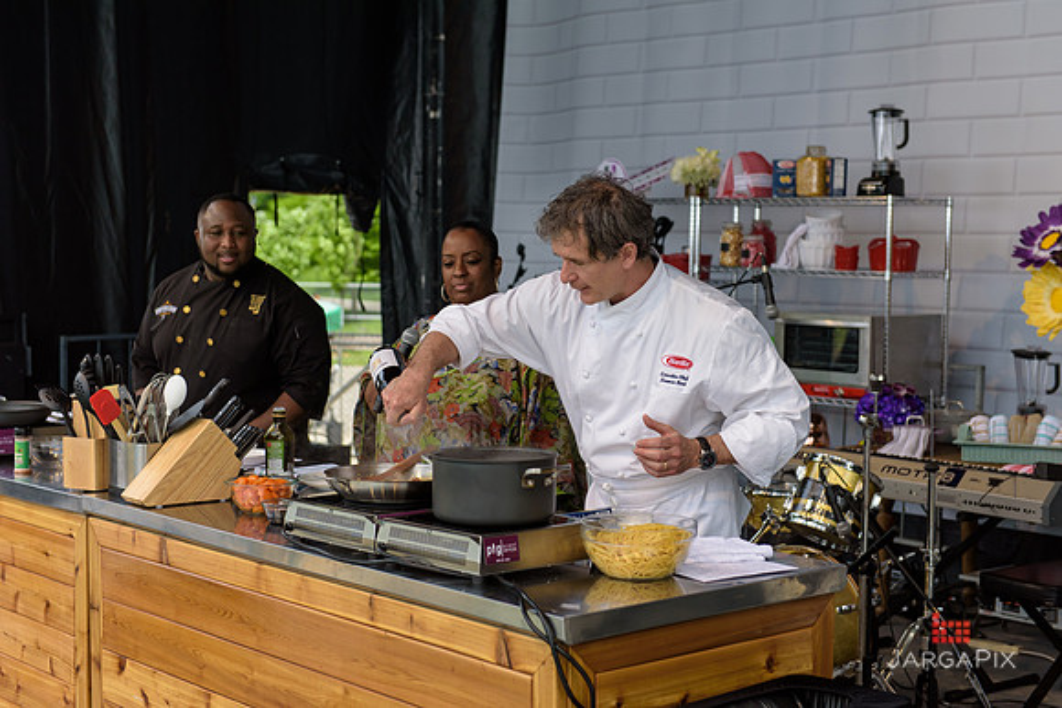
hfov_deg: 36.2
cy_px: 354
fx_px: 1623
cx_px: 531
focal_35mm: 55
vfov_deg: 24.6
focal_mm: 55
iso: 200
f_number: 3.2
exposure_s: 1/1250
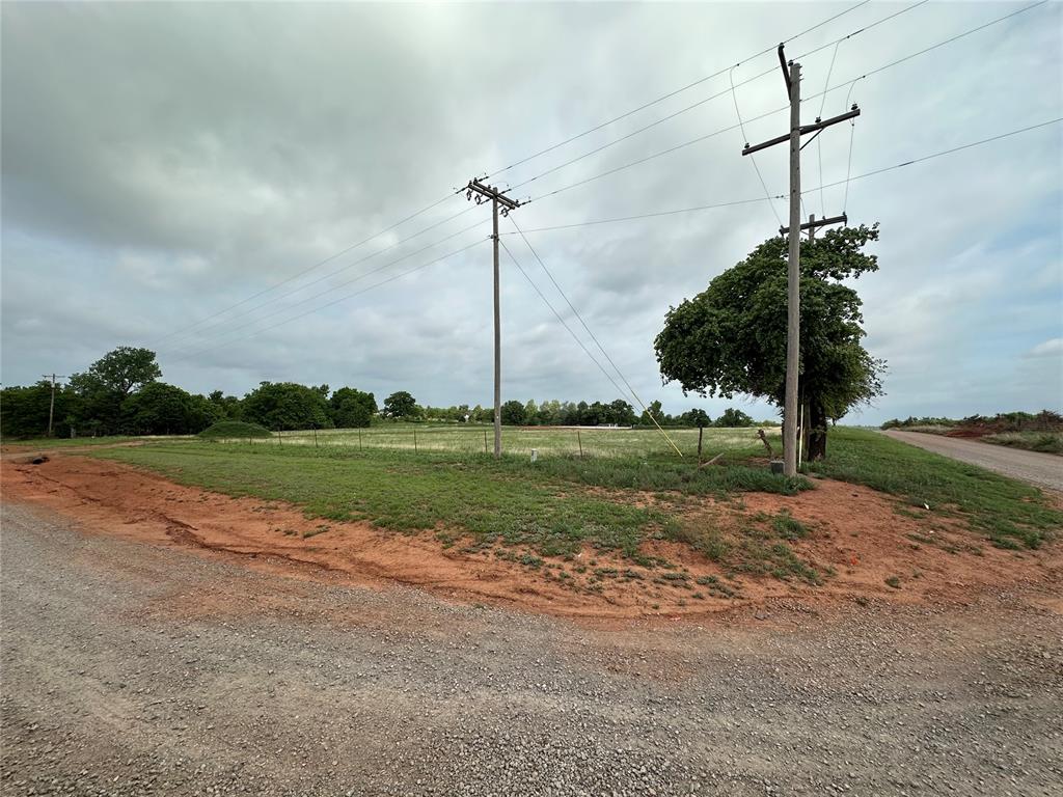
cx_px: 532
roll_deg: -1.5
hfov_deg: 102.1
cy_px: 398
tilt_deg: +3.7
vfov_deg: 85.7
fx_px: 430
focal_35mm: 14
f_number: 2.2
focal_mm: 2.22
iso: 50
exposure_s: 1/1261
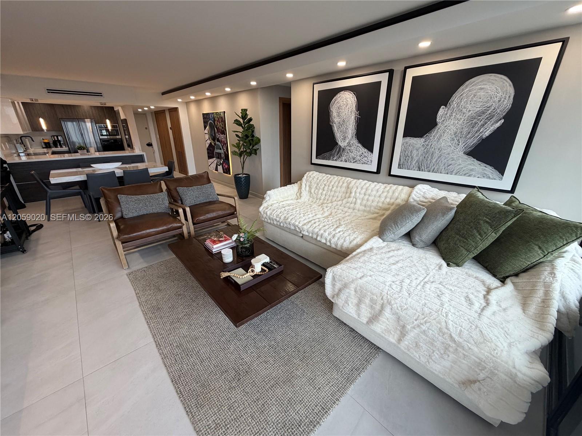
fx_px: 235
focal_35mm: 14
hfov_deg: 102.1
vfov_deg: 85.7
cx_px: 291
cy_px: 218
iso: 160
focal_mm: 2.22
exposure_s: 1/120
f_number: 2.2
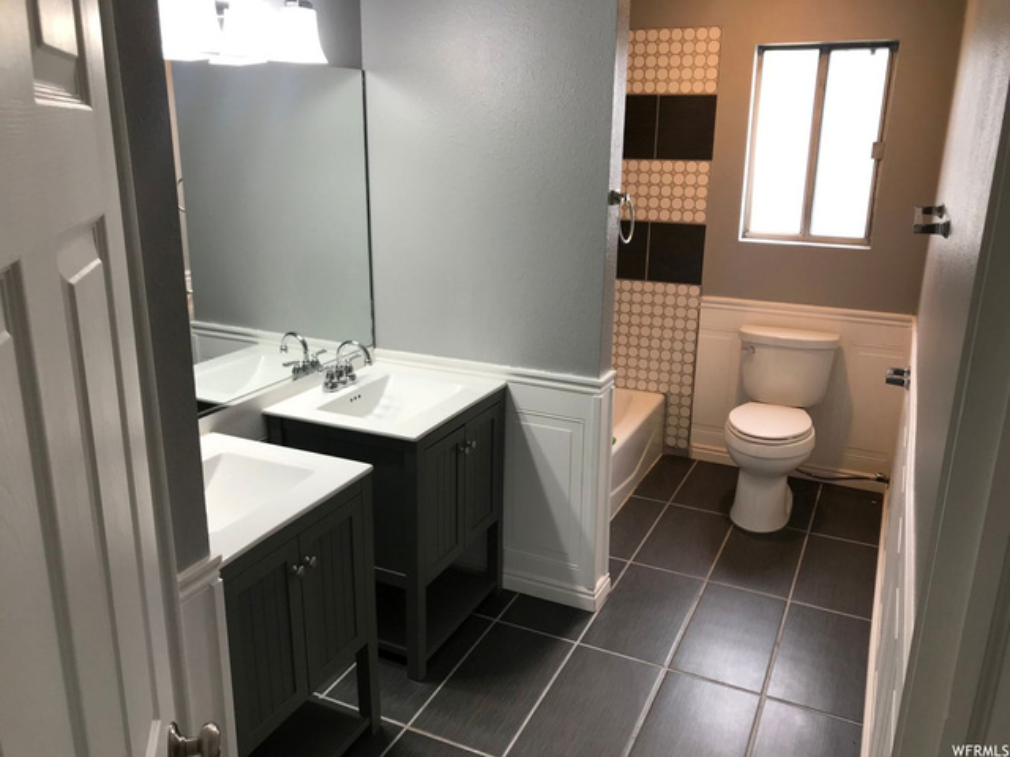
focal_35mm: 28
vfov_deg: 49.7
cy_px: 378
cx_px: 505
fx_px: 817
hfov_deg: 63.4
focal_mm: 3.99
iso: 25
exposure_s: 1/40
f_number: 1.8
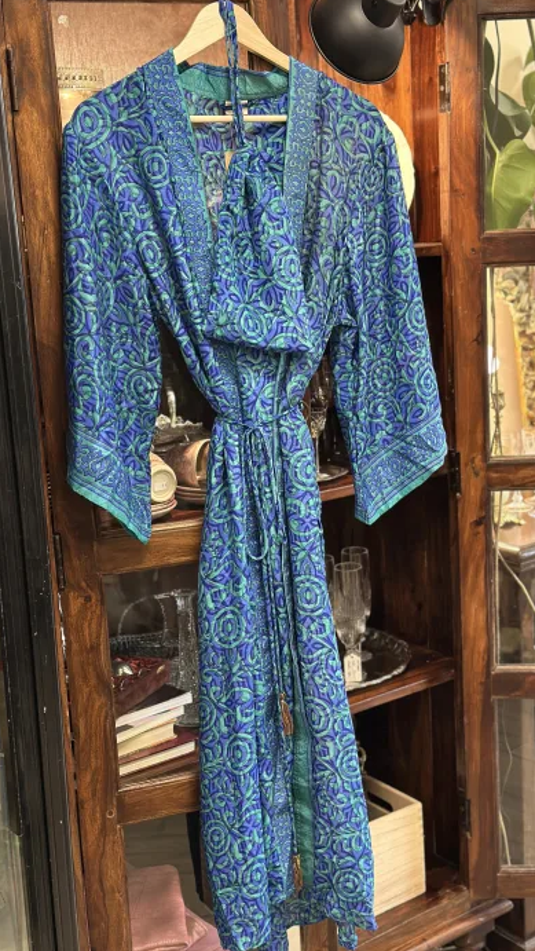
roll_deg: +1.4
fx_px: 1336
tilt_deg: -11.7
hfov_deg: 22.5
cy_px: 471
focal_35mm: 53
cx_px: 358
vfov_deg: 39.2
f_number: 1.78
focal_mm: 6.86
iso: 320
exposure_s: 1/60
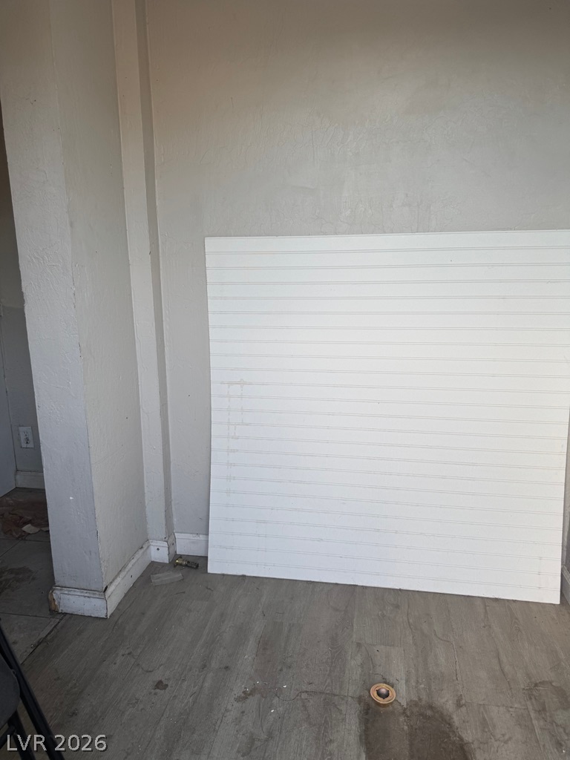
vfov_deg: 71.6
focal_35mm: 24
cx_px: 285
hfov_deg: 56.8
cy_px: 380
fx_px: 527
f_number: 1.78
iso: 64
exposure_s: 1/121
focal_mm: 6.76
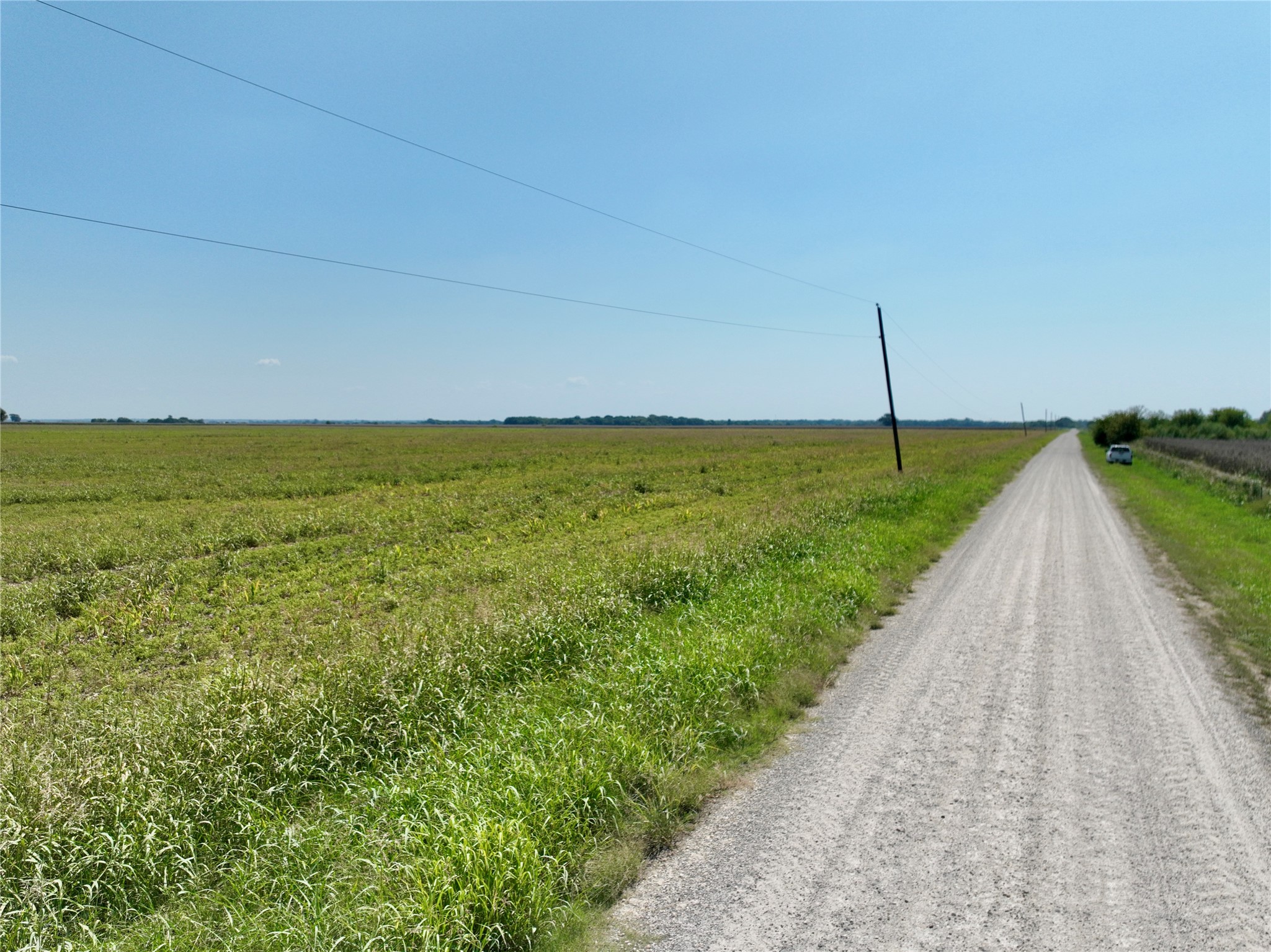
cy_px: 476
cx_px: 636
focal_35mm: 24
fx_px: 881
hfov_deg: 71.6
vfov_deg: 56.8
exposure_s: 1/3200
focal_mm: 12.29
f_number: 2.8
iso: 100
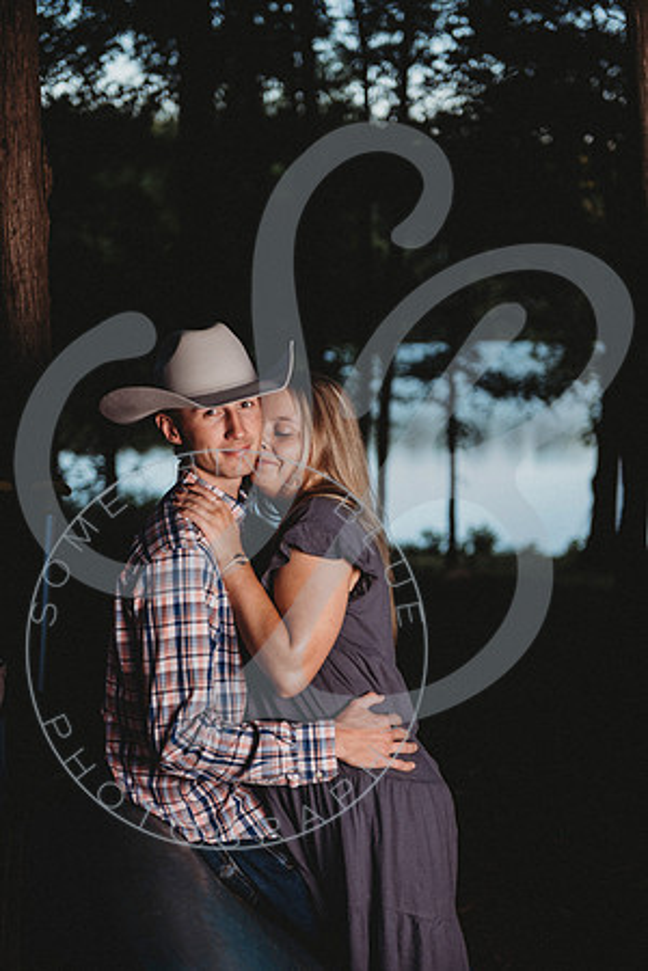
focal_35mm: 66
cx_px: 324
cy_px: 486
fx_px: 1782
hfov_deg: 20.6
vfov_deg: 30.5
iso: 100
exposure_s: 1/125
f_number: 2.8
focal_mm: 66
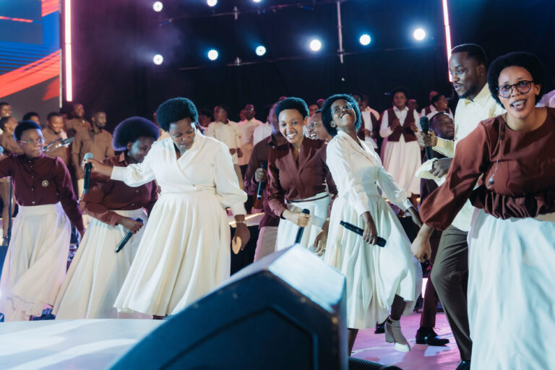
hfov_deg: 53.1
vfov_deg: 36.9
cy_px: 185
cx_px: 278
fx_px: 555
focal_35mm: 36
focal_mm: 36
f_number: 2.8
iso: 800
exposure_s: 1/200
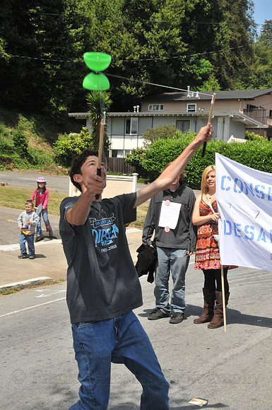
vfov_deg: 37.9
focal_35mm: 52
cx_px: 136
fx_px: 597
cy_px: 205
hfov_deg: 25.7
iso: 400
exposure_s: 1/250
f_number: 16
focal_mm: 35
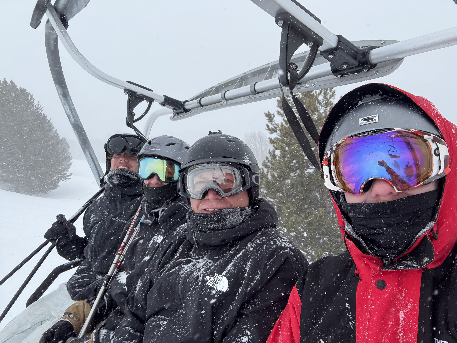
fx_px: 304
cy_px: 172
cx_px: 228
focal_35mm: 23
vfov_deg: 58.9
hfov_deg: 73.9
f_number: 1.9
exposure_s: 1/324
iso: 32
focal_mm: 2.69
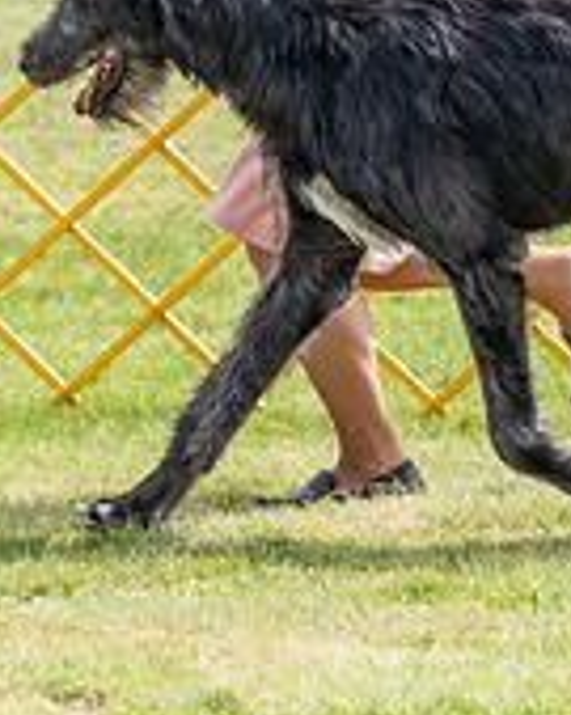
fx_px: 10699
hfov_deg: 3.1
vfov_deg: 3.8
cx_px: 321
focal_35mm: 506
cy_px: -138
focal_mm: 111
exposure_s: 1/1000
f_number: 3.5
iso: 160
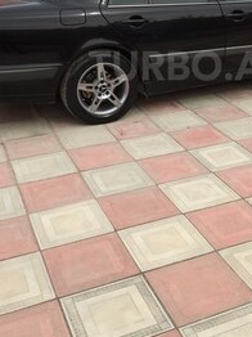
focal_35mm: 55
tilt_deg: -15.9
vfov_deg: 33.9
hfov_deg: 26.2
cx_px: 188
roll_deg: +0.5
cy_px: 66
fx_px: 535
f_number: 2.2
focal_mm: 4.15
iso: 32
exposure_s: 1/1236
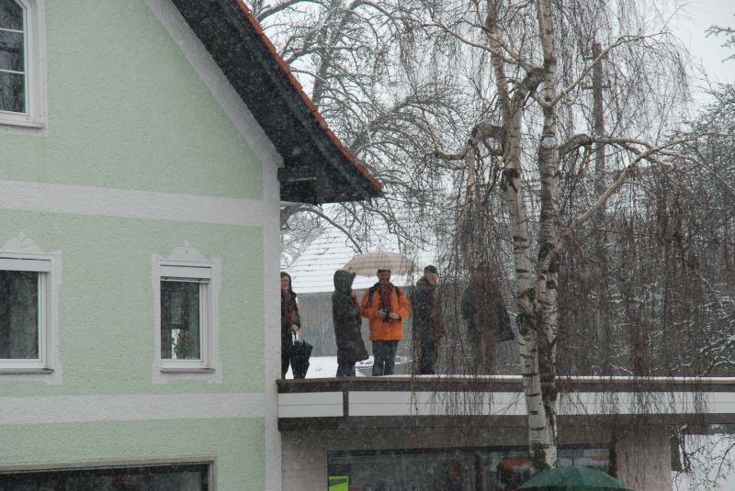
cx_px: 368
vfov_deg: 10.8
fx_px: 2605
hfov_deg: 16.1
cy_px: 246
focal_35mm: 128
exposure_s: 1/200
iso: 250
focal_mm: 85
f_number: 8
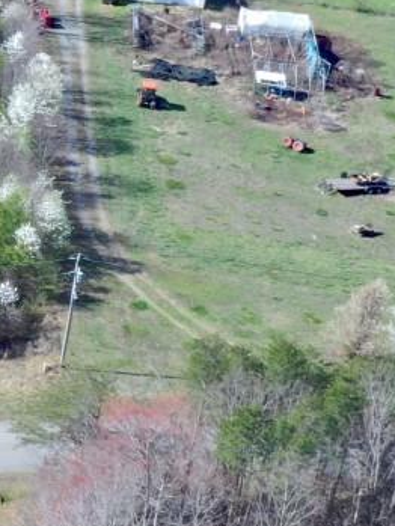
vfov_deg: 12.2
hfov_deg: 7.8
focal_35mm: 158
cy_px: -87
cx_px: -905
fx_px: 2402
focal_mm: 10.26
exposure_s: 1/80
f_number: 8
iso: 100
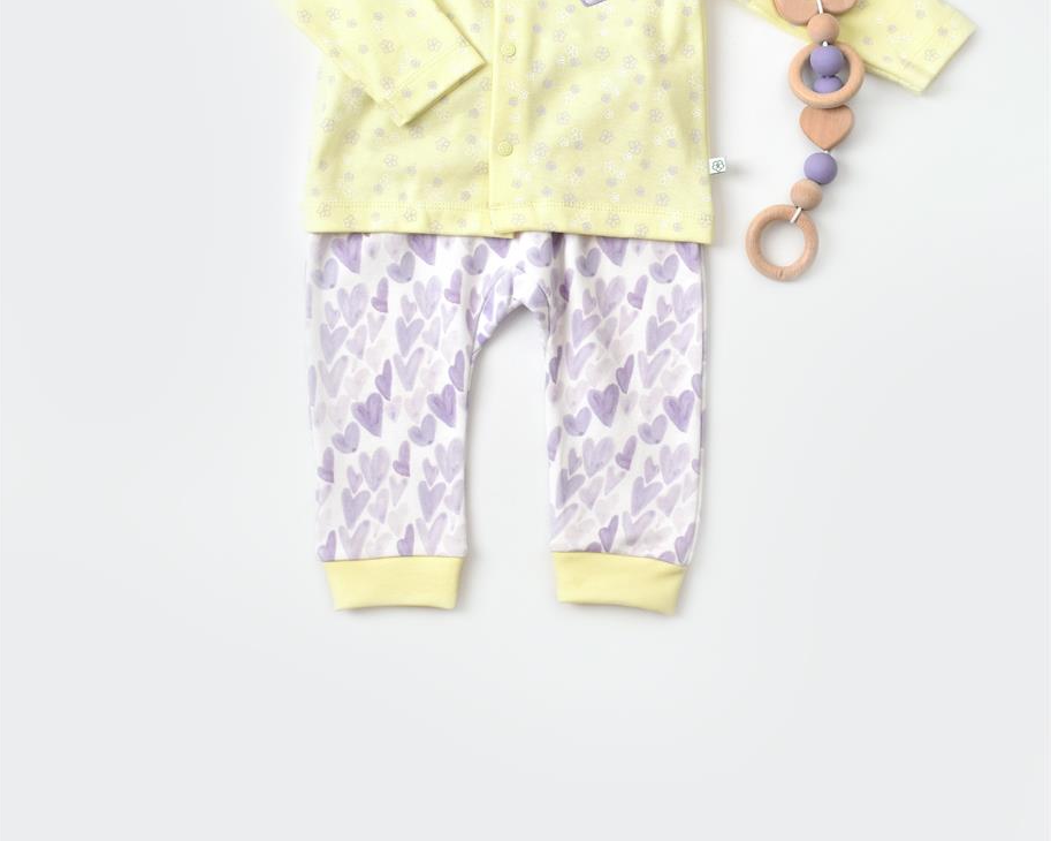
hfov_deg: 30.6
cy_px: 204
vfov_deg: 24.4
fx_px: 1919
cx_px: 523
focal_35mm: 62
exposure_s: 1/125
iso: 100
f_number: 13
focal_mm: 29
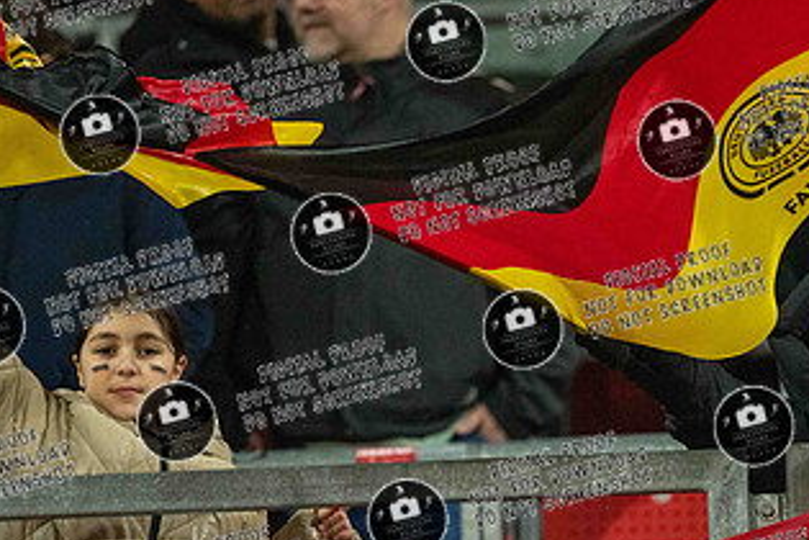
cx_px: 575
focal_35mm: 553
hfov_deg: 3.7
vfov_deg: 2.5
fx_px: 12426
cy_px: 456
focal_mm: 300
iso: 2500
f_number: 3.2
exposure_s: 1/1250
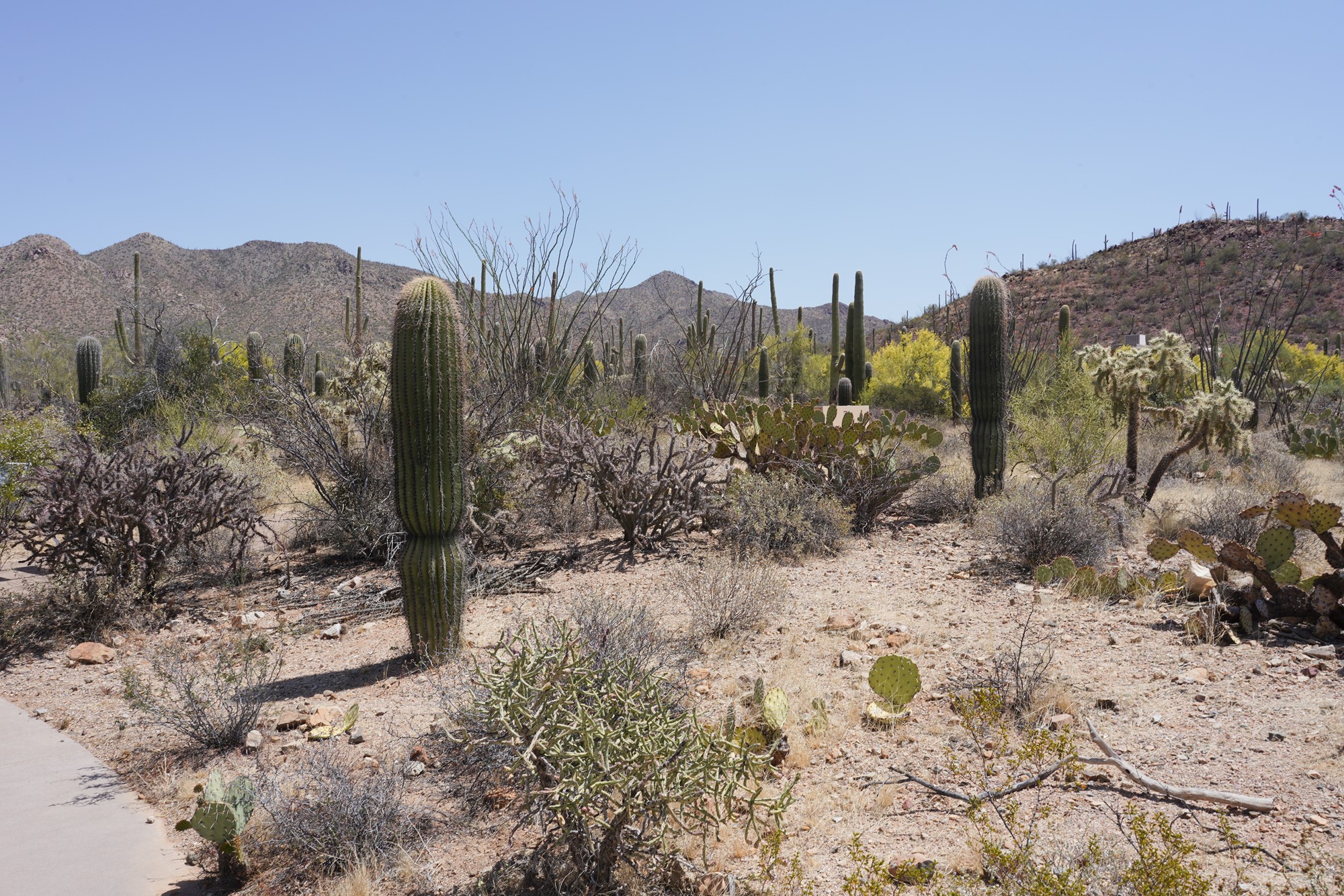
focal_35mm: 29
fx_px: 1083
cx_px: 672
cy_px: 448
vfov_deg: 45.0
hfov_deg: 63.7
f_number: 18
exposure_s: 1/80
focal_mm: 29
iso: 100
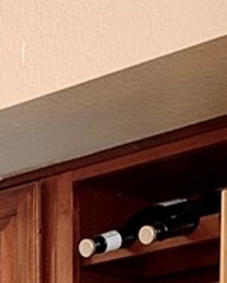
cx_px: -319
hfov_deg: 8.2
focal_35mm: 174
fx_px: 1459
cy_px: 624
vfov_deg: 10.0
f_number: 4.5
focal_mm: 16
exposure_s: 1/5
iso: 400
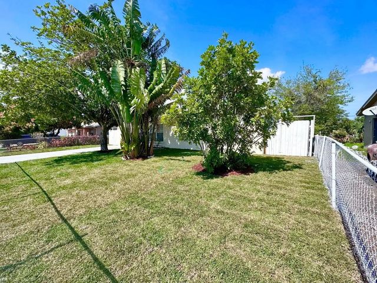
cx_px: 188
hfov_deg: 102.1
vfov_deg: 85.7
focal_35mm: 14
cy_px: 142
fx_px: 152
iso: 40
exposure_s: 1/1103
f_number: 2.2
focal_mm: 2.22
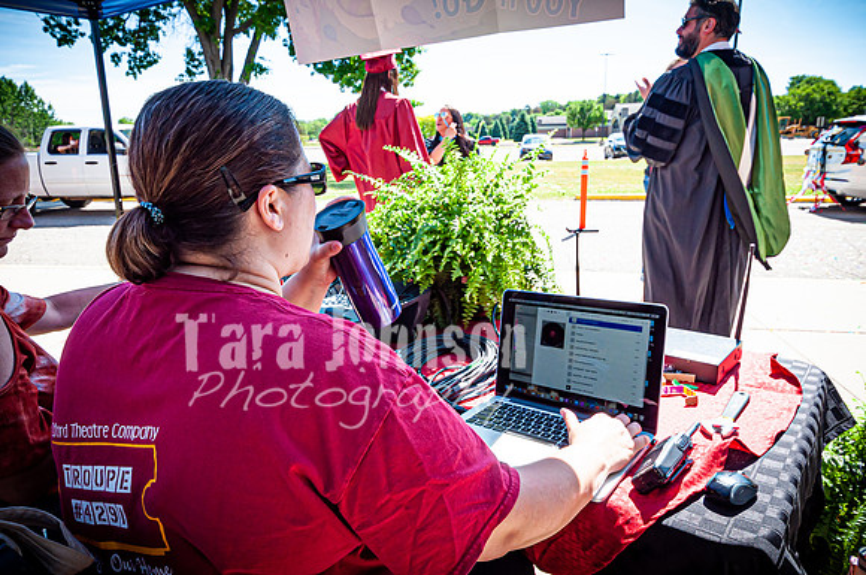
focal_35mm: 24
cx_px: 433
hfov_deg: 73.8
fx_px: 577
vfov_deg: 53.0
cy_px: 288
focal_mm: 16
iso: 200
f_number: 8
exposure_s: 1/250
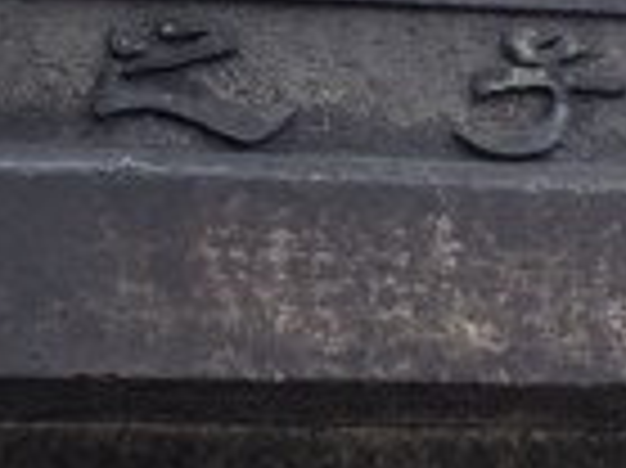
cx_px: 207
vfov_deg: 7.0
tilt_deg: +22.2
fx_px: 3722
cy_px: -423
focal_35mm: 206
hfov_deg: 9.6
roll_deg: +2.1
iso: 20
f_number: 1.8
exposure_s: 1/140
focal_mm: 4
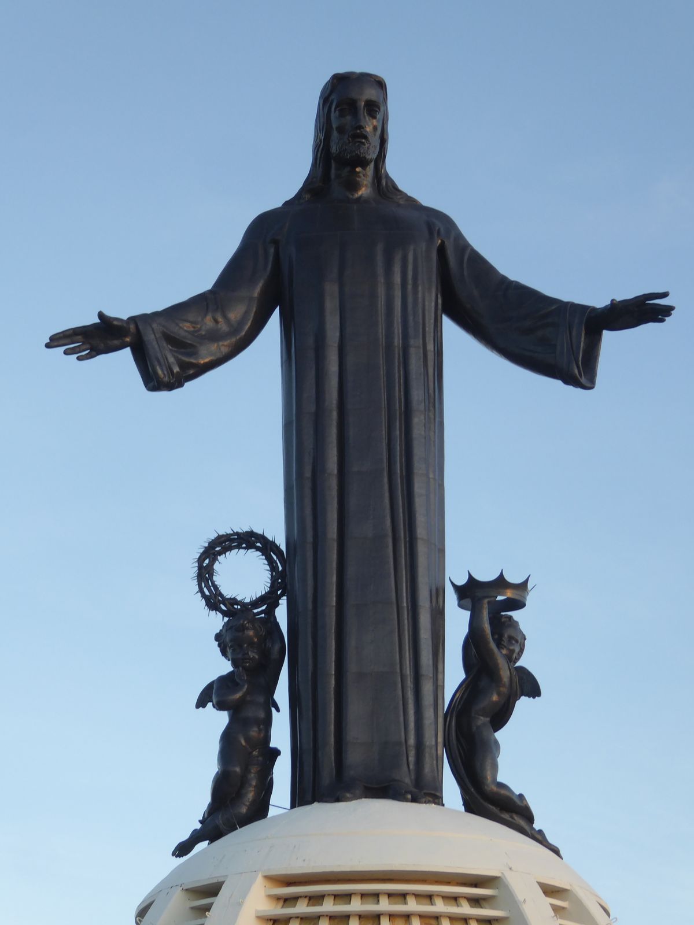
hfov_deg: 13.8
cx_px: 347
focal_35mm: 107
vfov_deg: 18.4
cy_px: 462
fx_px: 2860
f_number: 5
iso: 125
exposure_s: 1/60
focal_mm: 17.5
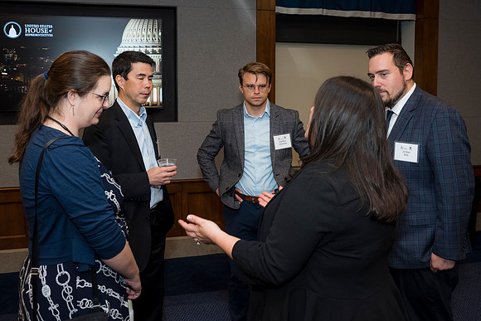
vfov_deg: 41.1
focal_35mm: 32
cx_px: 240
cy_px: 160
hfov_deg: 58.7
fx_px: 428
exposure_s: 1/125
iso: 800
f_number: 5
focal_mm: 32
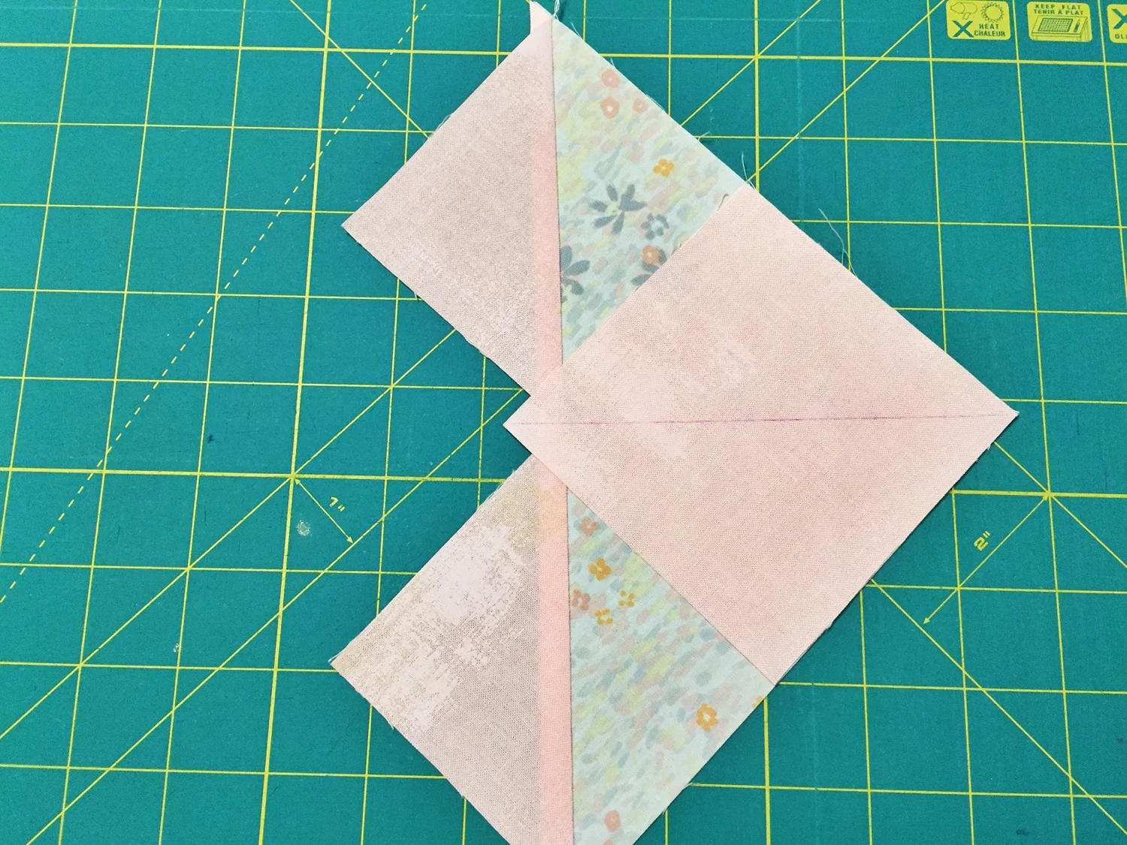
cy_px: 422
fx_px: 944
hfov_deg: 61.7
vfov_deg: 48.2
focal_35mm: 29
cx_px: 564
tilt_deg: -78.8
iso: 200
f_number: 2.2
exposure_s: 1/33
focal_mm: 4.15
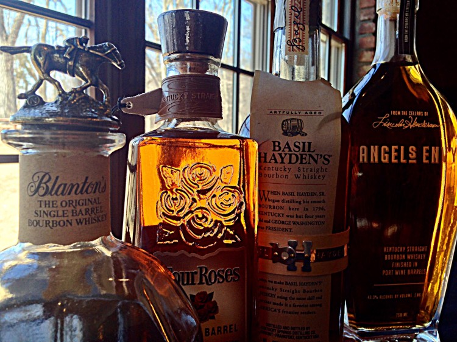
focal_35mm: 33
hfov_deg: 55.4
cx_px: 228
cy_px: 171
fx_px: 436
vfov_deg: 42.9
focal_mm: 4.12
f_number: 2.4
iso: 50
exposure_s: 1/60
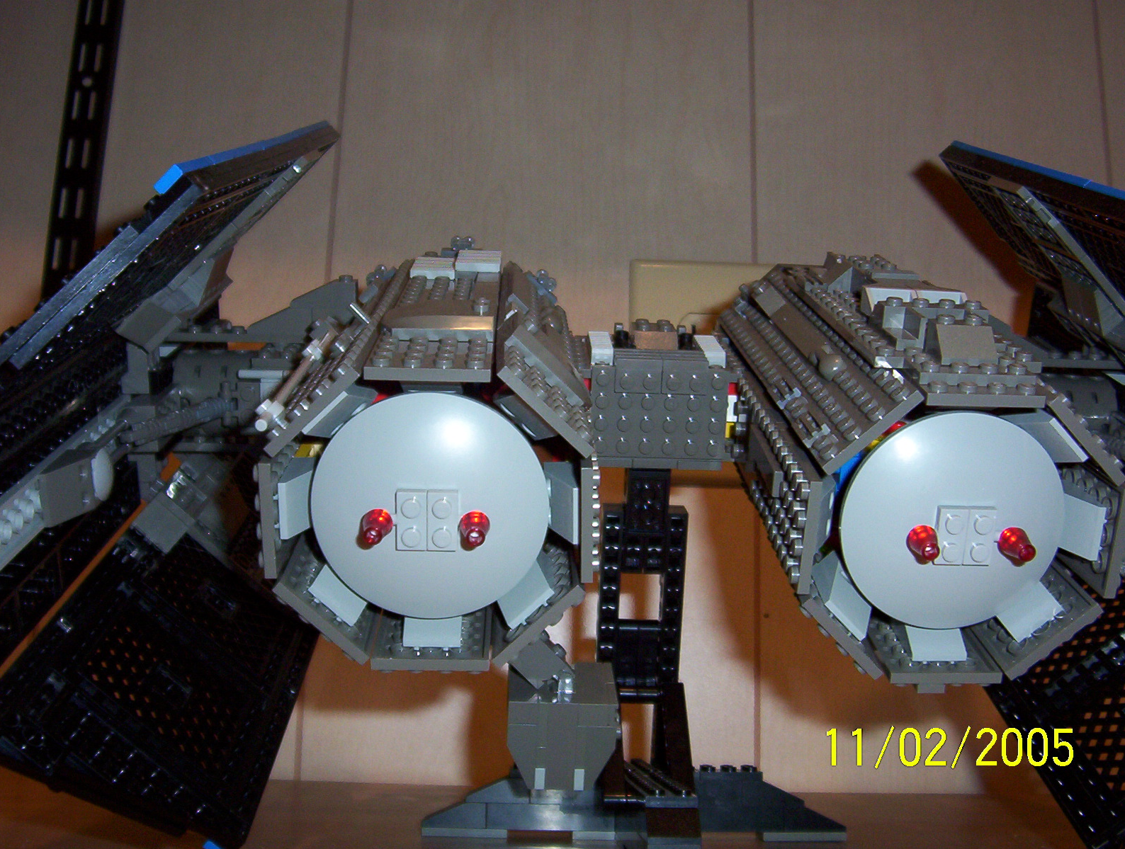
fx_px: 1205
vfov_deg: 38.8
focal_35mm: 37
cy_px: 419
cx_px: 554
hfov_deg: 50.0
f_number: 2.76
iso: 140
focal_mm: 5.54
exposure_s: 1/30
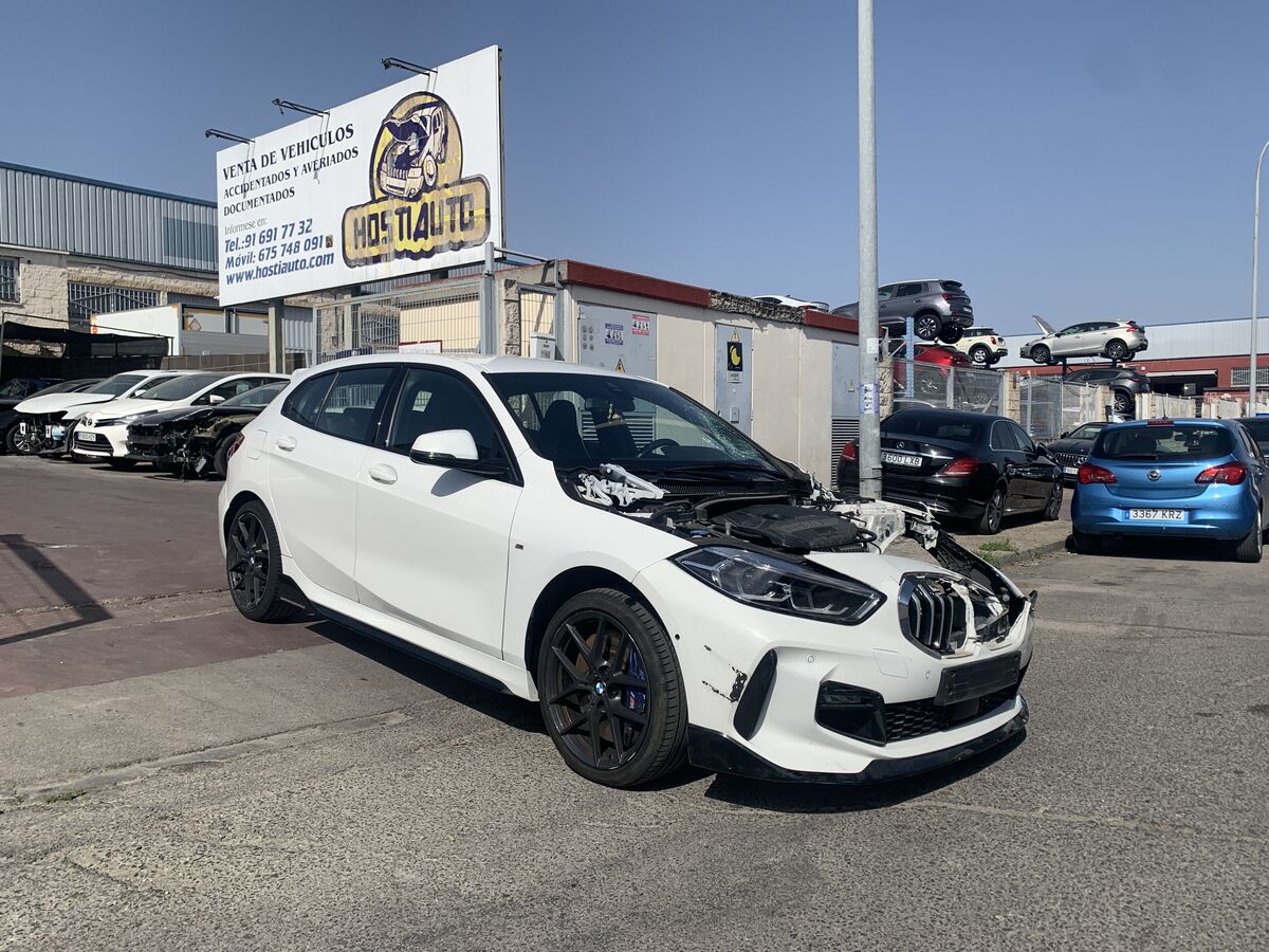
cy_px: 476
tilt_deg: -2.4
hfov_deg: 67.3
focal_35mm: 26
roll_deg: +0.9
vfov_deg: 53.1
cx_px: 634
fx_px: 953
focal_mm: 4.25
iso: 25
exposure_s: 1/4673
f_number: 1.8
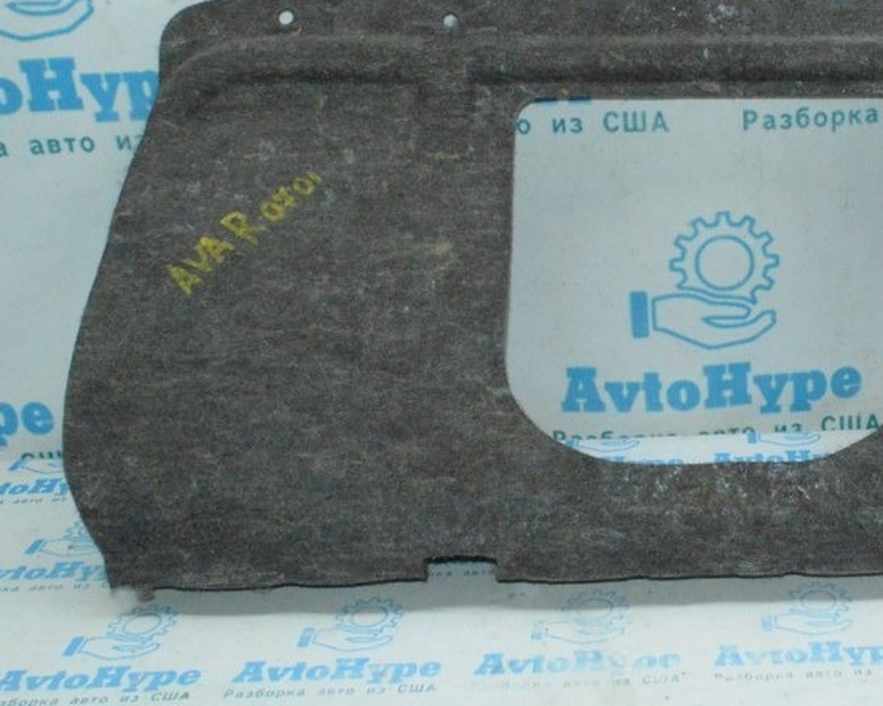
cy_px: 256
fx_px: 1359
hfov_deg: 34.7
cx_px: 732
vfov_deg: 29.0
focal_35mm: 52
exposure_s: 1/200
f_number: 16
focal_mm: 20
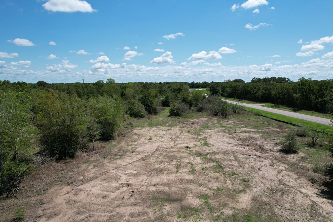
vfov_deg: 55.1
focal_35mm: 23
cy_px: 112
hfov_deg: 76.1
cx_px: 164
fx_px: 213
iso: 120
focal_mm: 8.38
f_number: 2.8
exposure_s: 1/2500
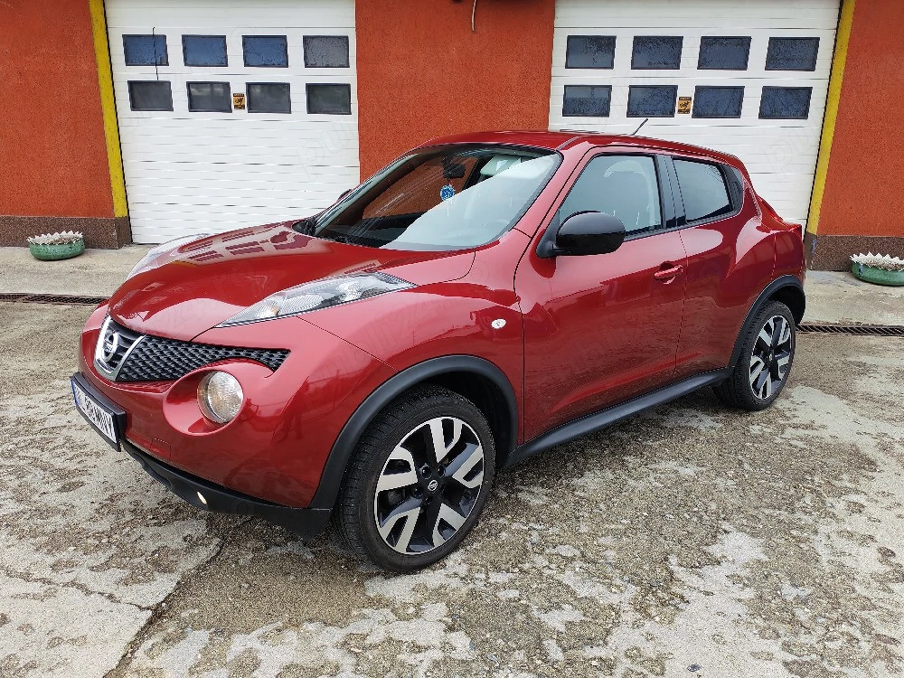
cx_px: 452
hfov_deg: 65.3
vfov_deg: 51.4
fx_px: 705
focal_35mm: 27
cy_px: 339
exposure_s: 1/192
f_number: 1.9
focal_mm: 6.12
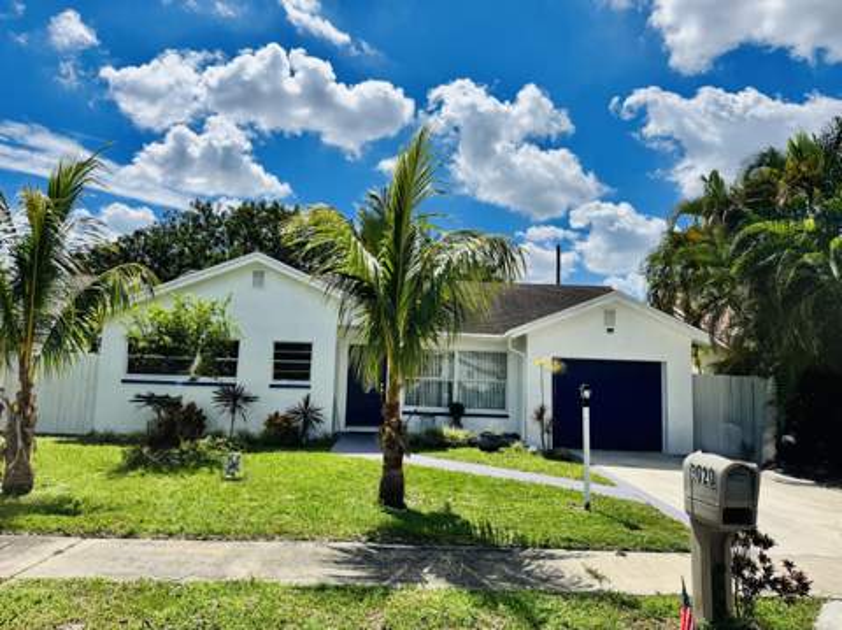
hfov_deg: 71.7
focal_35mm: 24
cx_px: 421
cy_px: 315
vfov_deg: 56.7
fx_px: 583
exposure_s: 1/10417
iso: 80
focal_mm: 6.76
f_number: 1.78
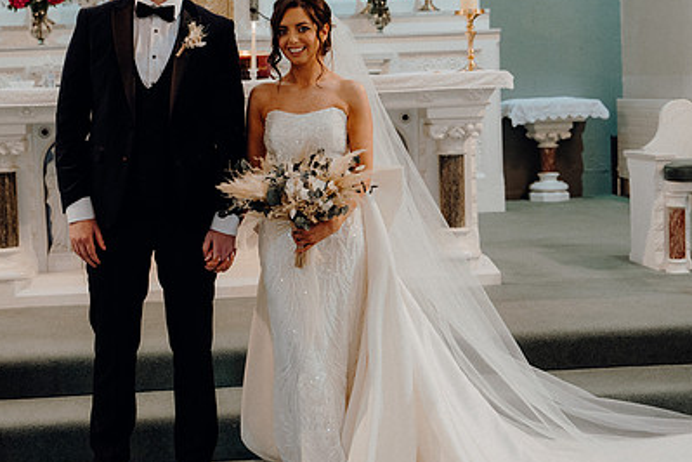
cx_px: 246
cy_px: 157
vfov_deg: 22.2
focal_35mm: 61
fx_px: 1172
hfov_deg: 32.7
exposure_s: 1/160
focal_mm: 42
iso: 2500
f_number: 3.5
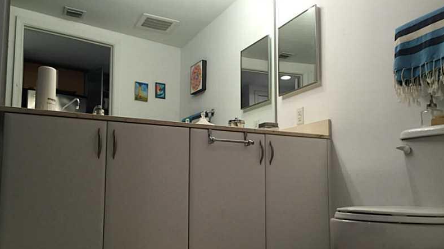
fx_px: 377
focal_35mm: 32
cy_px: 158
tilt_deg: +5.1
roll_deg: -0.2
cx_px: 221
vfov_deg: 36.4
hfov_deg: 61.0
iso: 40
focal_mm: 4.15
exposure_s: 1/30
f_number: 2.2
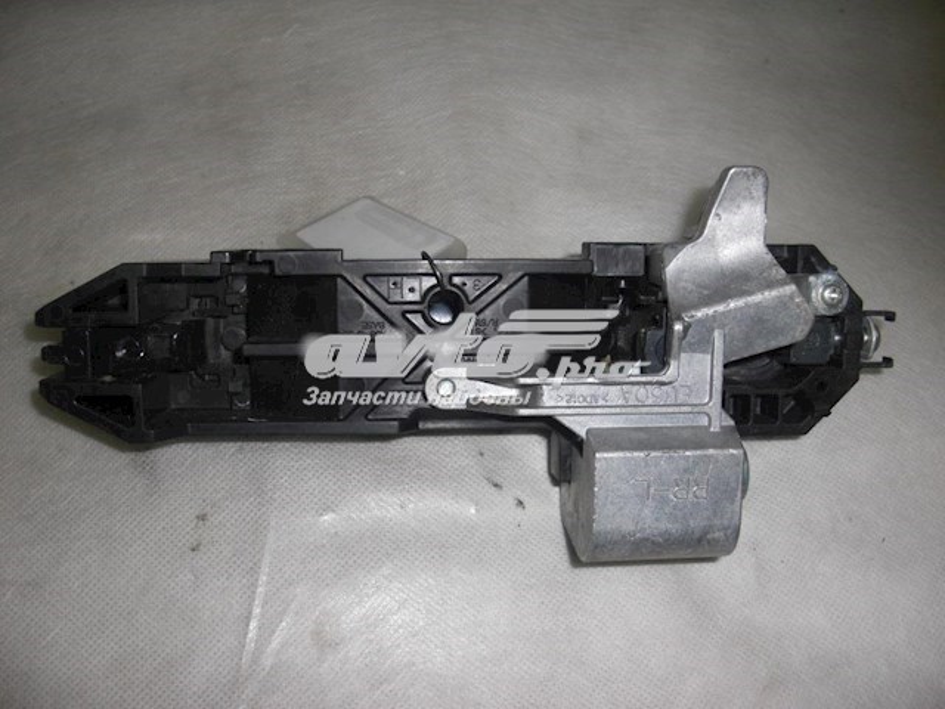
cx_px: 472
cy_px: 354
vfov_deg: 39.7
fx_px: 983
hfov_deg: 51.4
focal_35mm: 36
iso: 50
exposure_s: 1/60
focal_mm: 6.3
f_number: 2.8
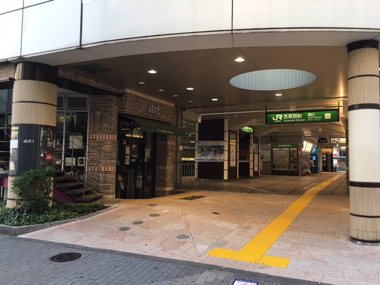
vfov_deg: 48.2
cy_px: 142
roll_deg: -1.1
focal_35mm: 29
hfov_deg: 61.7
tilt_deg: +5.2
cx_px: 190
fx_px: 318
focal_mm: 4.15
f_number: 2.2
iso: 25
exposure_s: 1/30
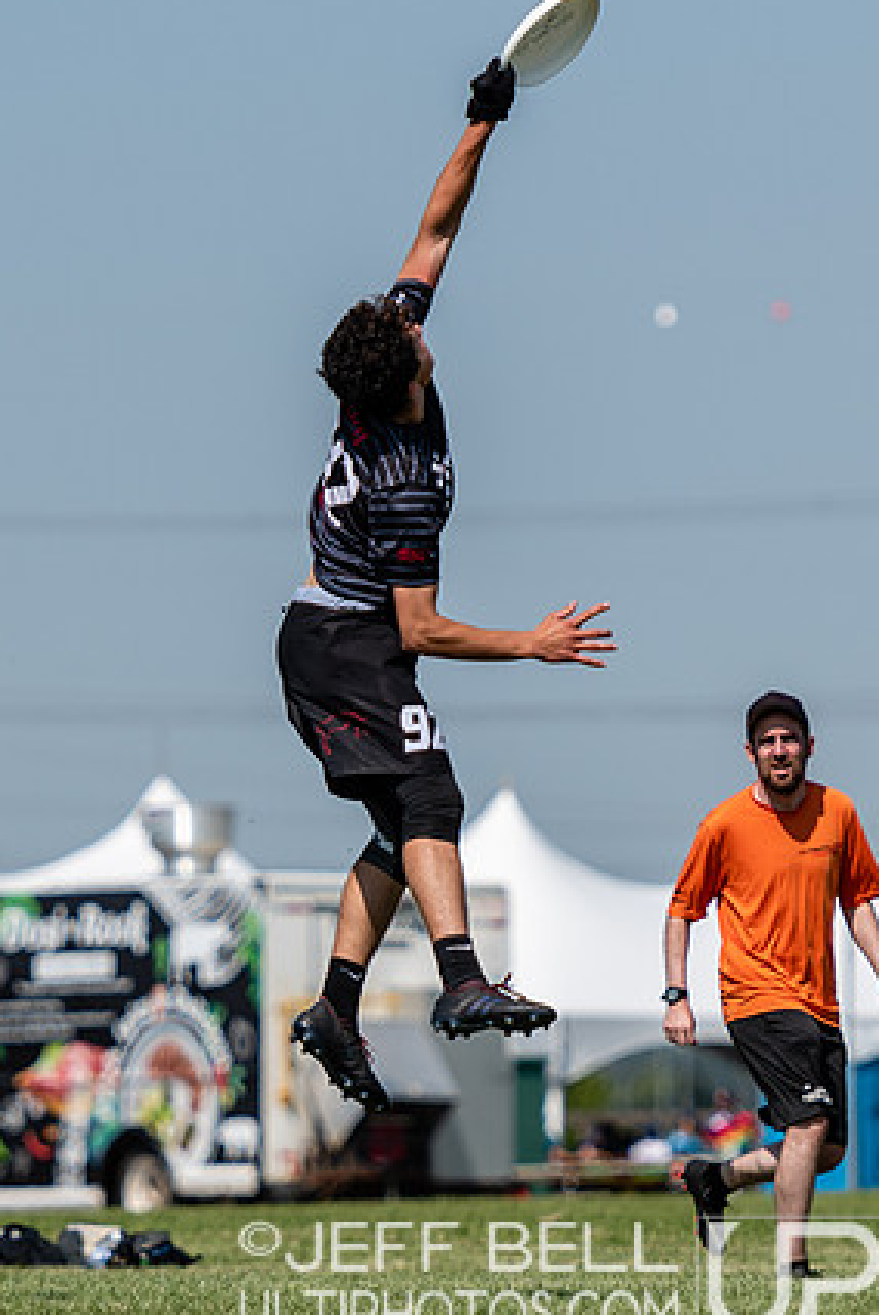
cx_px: 424
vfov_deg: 4.9
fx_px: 15393
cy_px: 680
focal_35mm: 421
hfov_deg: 3.3
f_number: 2.8
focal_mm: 160
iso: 100
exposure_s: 1/2500
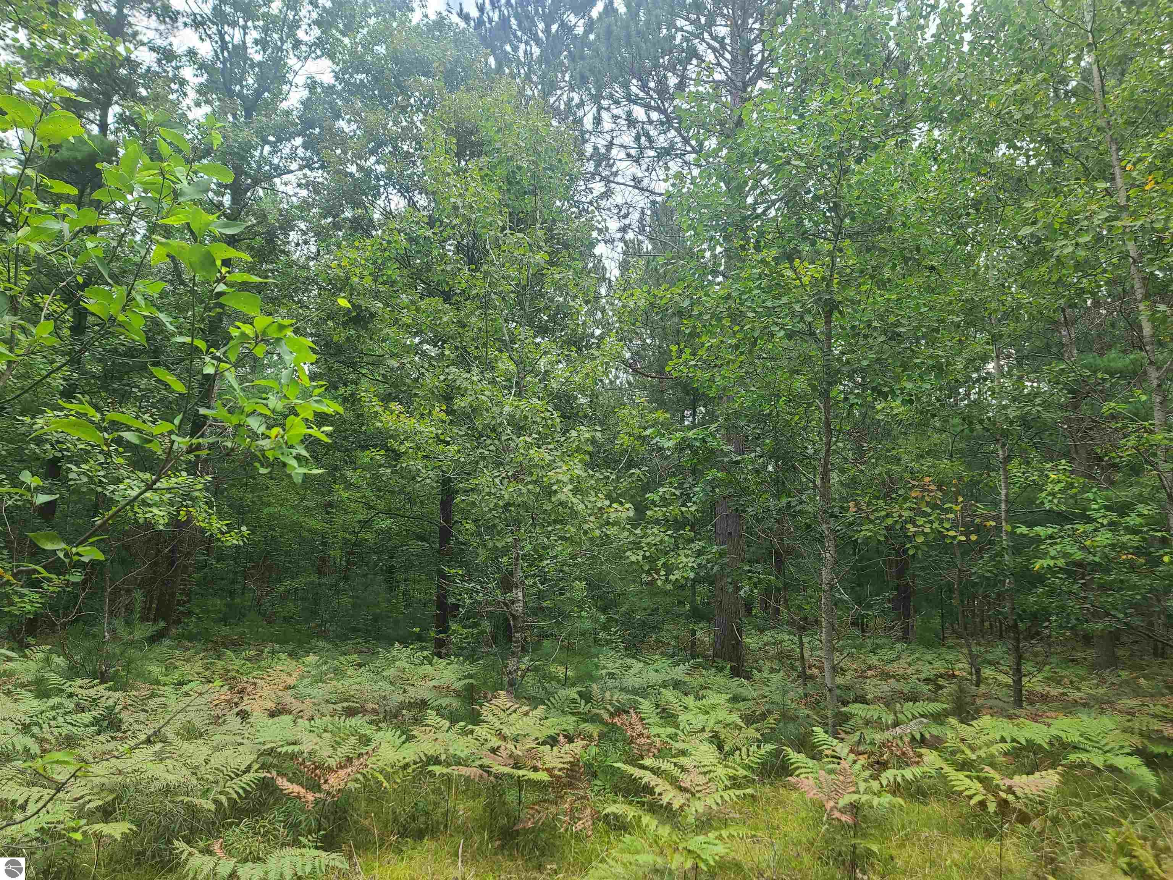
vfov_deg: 54.9
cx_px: 586
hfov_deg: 69.4
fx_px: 847
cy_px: 440
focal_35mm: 25
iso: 20
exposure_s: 1/120
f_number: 1.8
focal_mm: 7
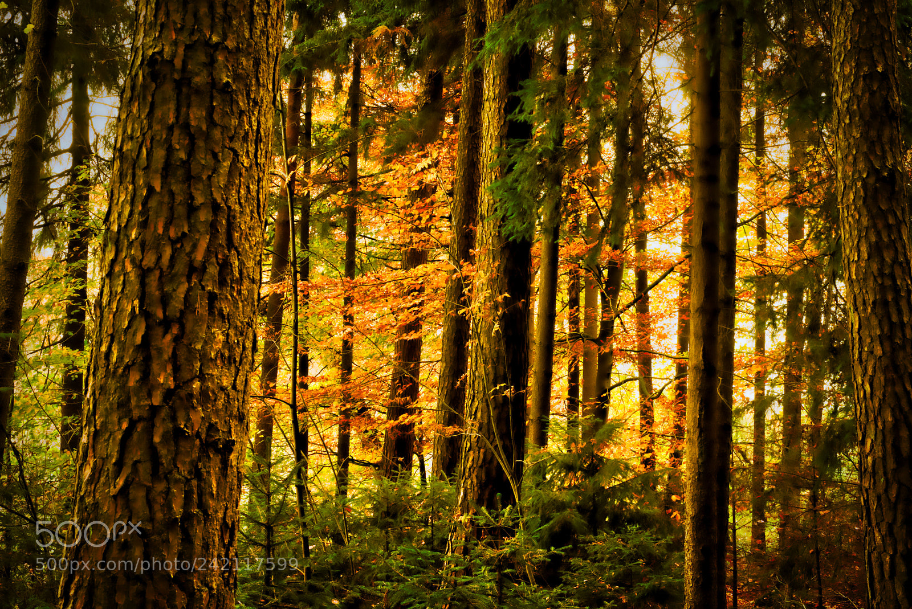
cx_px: 456
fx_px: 1267
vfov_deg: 27.0
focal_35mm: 50
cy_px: 304
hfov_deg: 39.6
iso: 100
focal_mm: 50
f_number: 16
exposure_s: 10
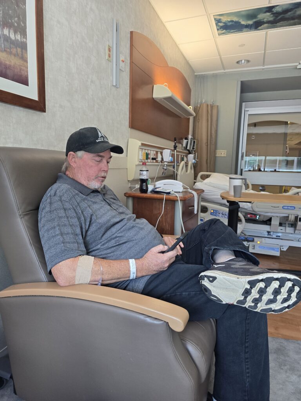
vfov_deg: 73.9
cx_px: 150
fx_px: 267
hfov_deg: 58.9
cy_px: 200
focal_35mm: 23
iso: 160
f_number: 1.7
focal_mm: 6.3
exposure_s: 1/120
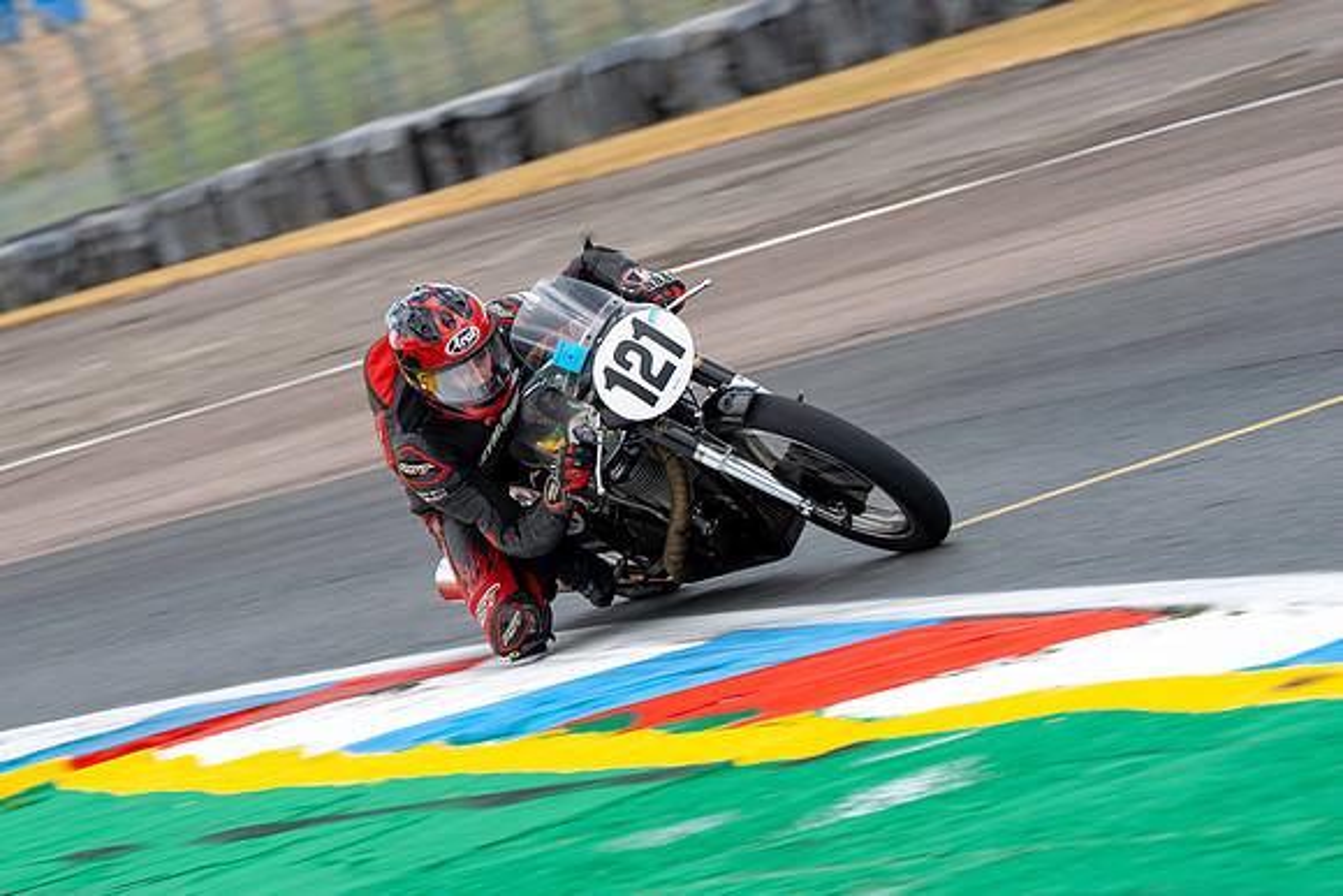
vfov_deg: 5.5
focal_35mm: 252
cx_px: 393
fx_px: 9399
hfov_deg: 8.2
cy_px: 439
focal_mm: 178
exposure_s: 1/200
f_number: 8
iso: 125
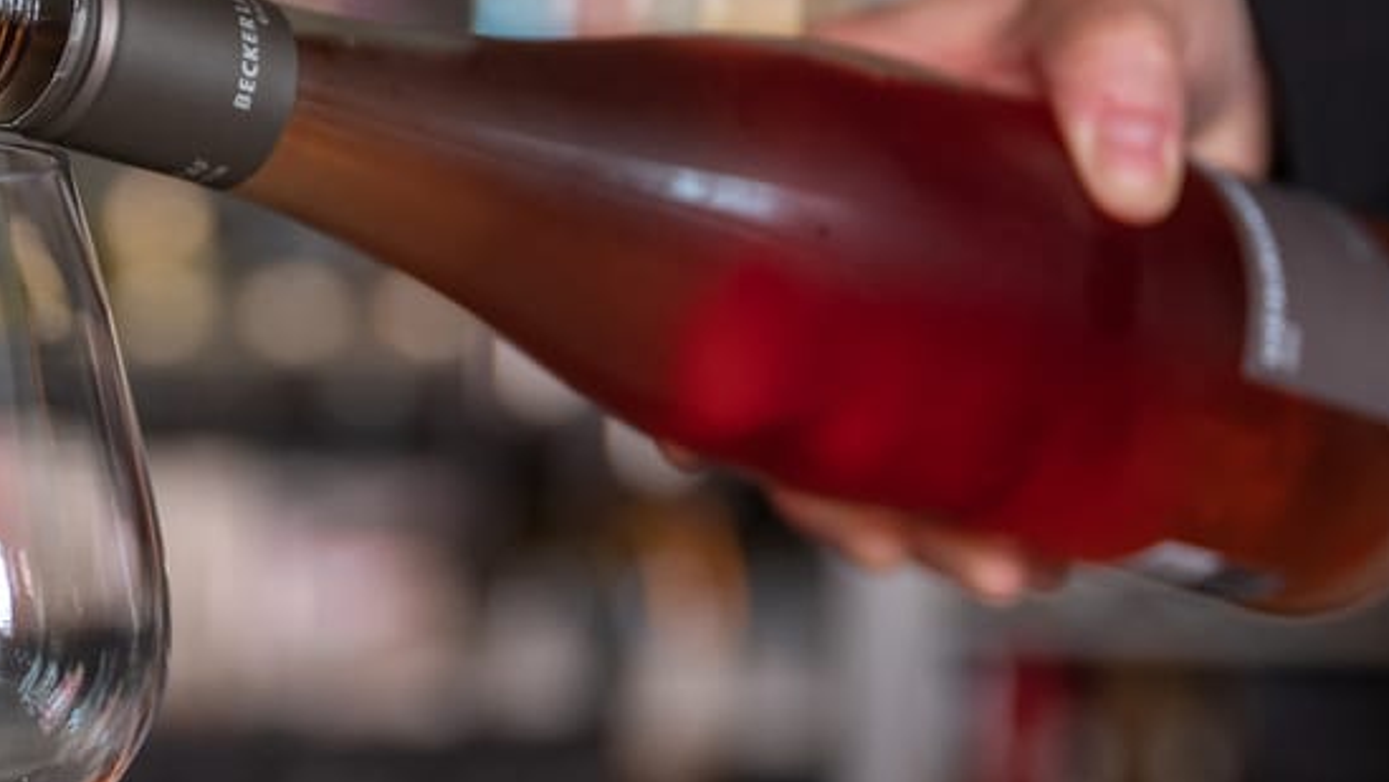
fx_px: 4789
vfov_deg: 9.3
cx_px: 425
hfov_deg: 16.5
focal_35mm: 130
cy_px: 781
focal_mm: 55
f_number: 2.8
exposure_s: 1/160
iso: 640
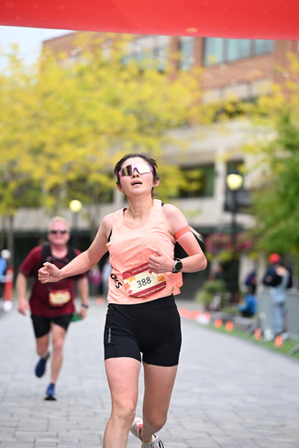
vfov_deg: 15.2
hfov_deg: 10.2
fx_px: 1682
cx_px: 135
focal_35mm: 135
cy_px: 230
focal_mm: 120
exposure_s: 1/2000
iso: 640
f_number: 2.8
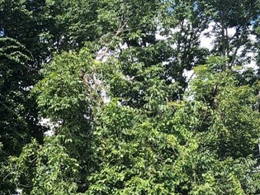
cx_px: -121
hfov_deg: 19.1
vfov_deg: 15.4
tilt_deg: +9.5
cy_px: 260
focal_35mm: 91
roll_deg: +0.9
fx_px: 683
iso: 20
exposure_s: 1/600
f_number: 1.8
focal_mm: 3.99
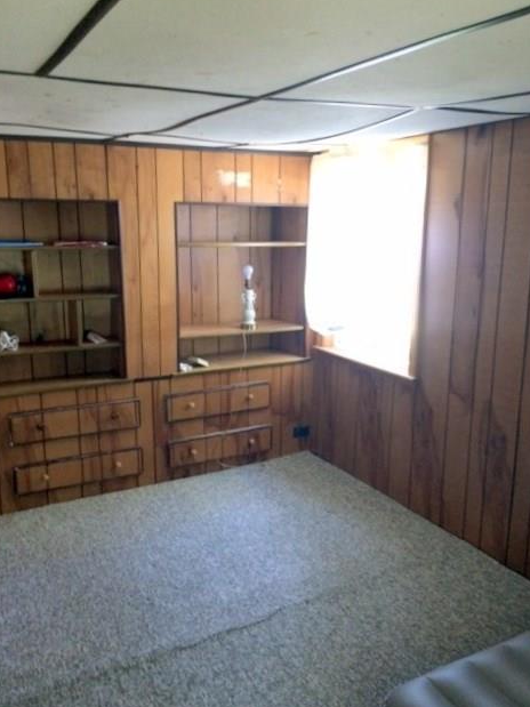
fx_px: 613
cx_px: 267
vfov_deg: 60.0
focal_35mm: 30
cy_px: 357
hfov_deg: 46.8
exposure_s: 1/17
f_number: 2.2
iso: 320
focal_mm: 4.15
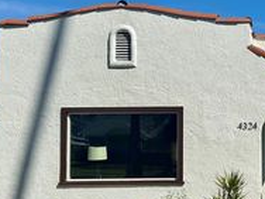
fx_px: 490
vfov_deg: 22.9
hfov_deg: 28.1
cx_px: 275
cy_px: 121
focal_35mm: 64
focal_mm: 6.76
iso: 80
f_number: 1.78
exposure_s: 1/9091
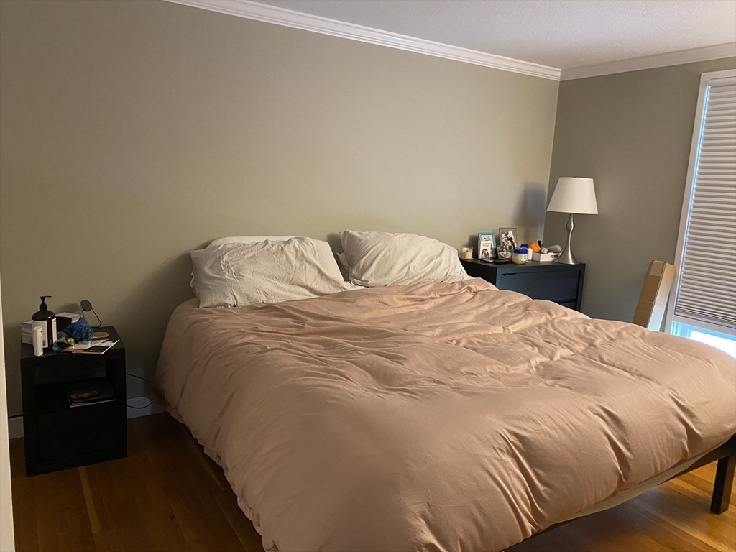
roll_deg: -2.8
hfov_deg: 67.3
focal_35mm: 26
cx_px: 368
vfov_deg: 53.1
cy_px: 276
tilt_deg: -10.4
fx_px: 553
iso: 400
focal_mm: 4.25
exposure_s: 1/40
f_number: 1.8
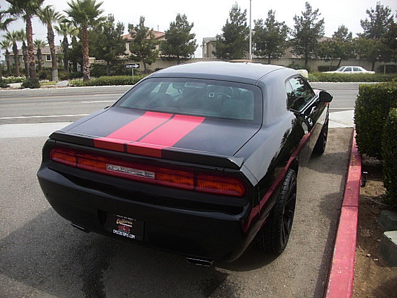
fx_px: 413
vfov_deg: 39.7
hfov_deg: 51.4
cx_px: 198
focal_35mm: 36
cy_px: 149
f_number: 2.8
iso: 50
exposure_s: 1/500
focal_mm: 6.3
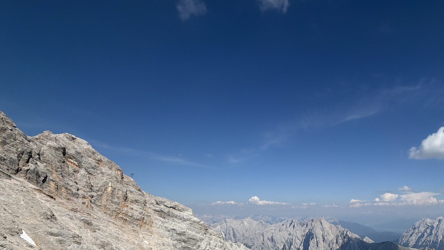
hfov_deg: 74.5
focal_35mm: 23
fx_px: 271
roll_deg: +0.8
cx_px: 319
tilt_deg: +0.3
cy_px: 202
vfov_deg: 46.7
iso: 20
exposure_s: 1/1399
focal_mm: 2.22
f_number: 2.2
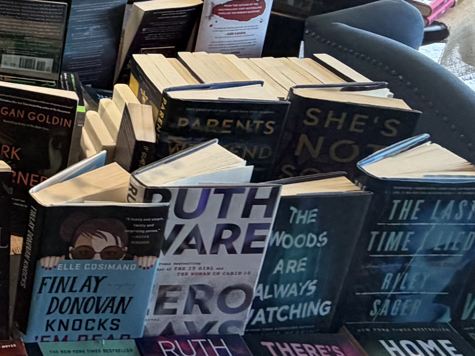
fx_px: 755
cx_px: -112
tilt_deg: -21.0
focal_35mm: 55
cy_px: -19
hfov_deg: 29.4
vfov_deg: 25.0
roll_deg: -2.1
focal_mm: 2.22
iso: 250
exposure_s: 1/60
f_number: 2.2
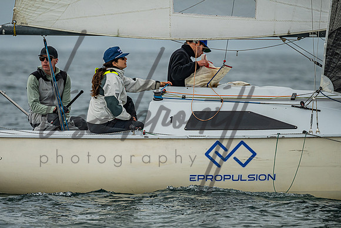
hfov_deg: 3.8
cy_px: 154
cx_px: 153
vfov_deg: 2.5
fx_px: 5114
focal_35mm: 540
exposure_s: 1/2000
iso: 400
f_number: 6.3
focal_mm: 400
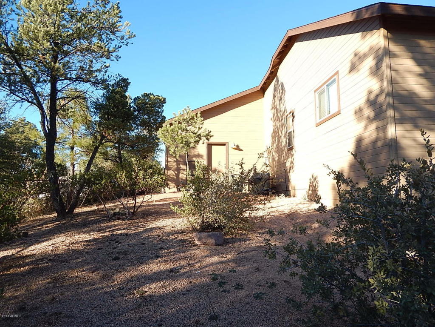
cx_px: 218
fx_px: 289
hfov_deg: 73.9
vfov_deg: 58.9
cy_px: 164
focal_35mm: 23
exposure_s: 1/400
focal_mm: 4
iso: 125
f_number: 3
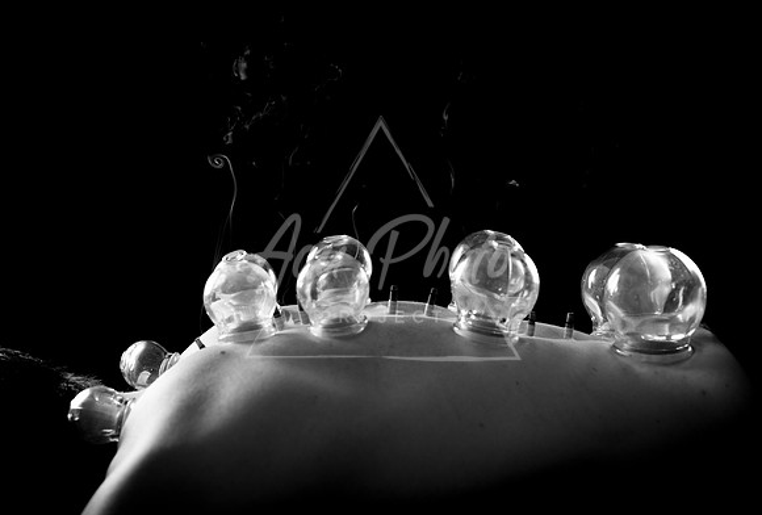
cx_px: 354
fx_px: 1142
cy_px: 245
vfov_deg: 25.4
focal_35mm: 54
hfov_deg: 36.9
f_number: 3.2
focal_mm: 50
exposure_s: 1/200
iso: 800
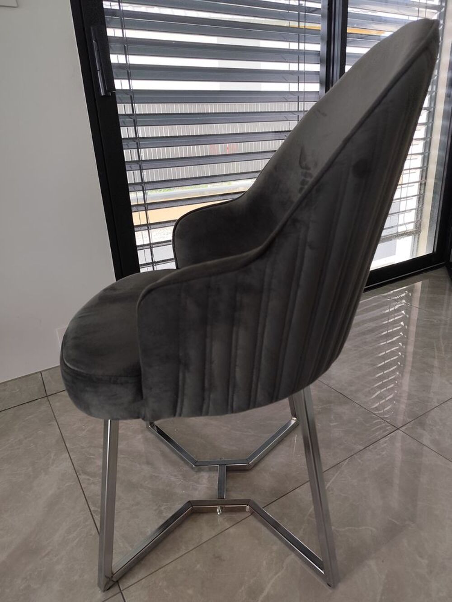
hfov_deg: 58.9
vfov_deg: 73.9
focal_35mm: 23
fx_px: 400
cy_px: 301
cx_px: 226
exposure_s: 1/100
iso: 64
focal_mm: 6.19
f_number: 1.65
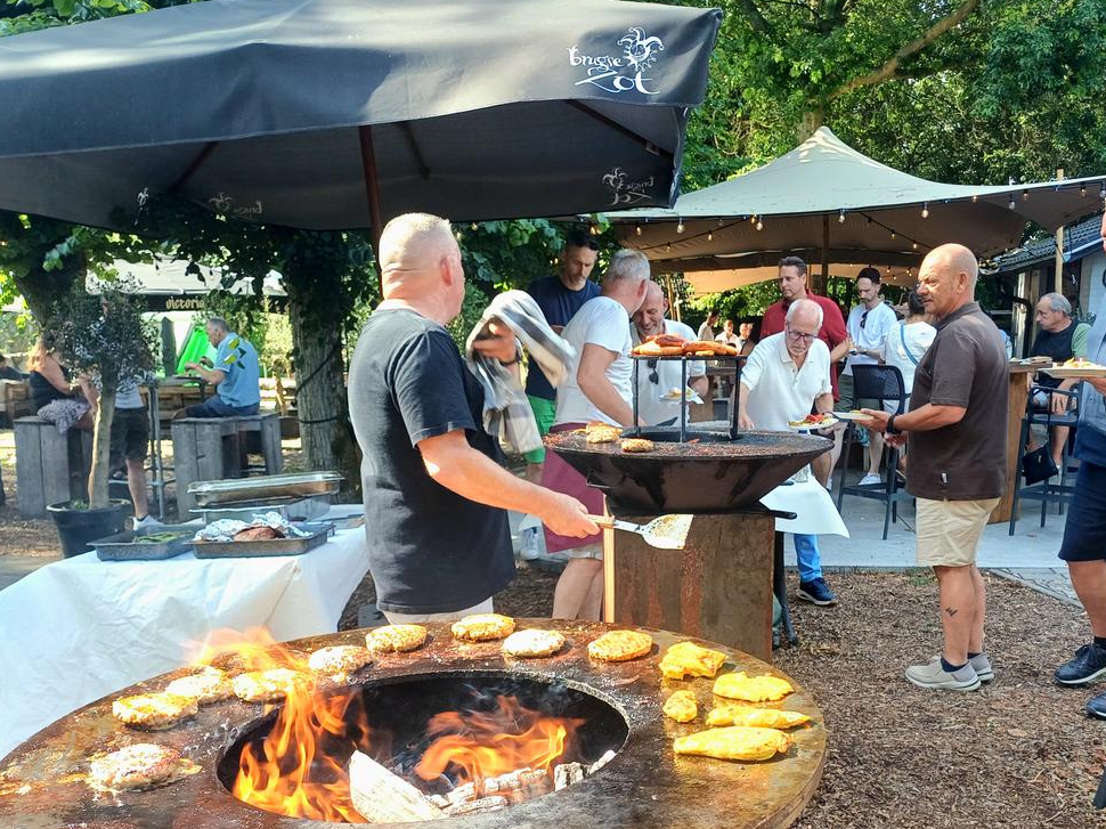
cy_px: 531
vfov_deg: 42.5
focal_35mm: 33
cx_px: 623
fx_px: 1054
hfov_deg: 55.2
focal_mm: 4.65
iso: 50
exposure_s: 1/154
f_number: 1.8
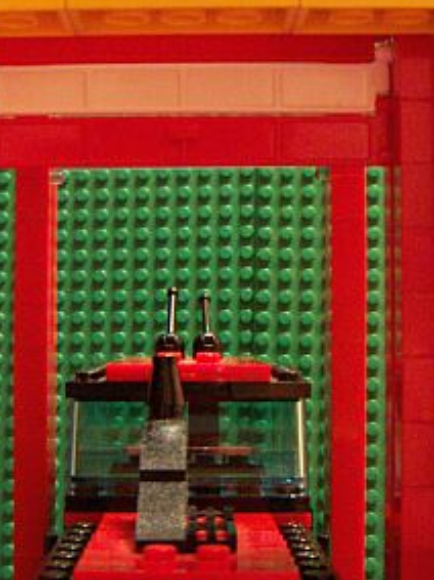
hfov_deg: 21.0
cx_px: 169
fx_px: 1171
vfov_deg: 27.8
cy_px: 326
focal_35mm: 70
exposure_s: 1/3
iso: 200
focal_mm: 4.7
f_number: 2.8
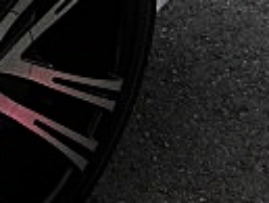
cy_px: -54
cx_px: -142
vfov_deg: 8.2
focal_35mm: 179
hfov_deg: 10.6
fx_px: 1392
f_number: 2.8
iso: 50
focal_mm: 6.3
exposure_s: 1/400
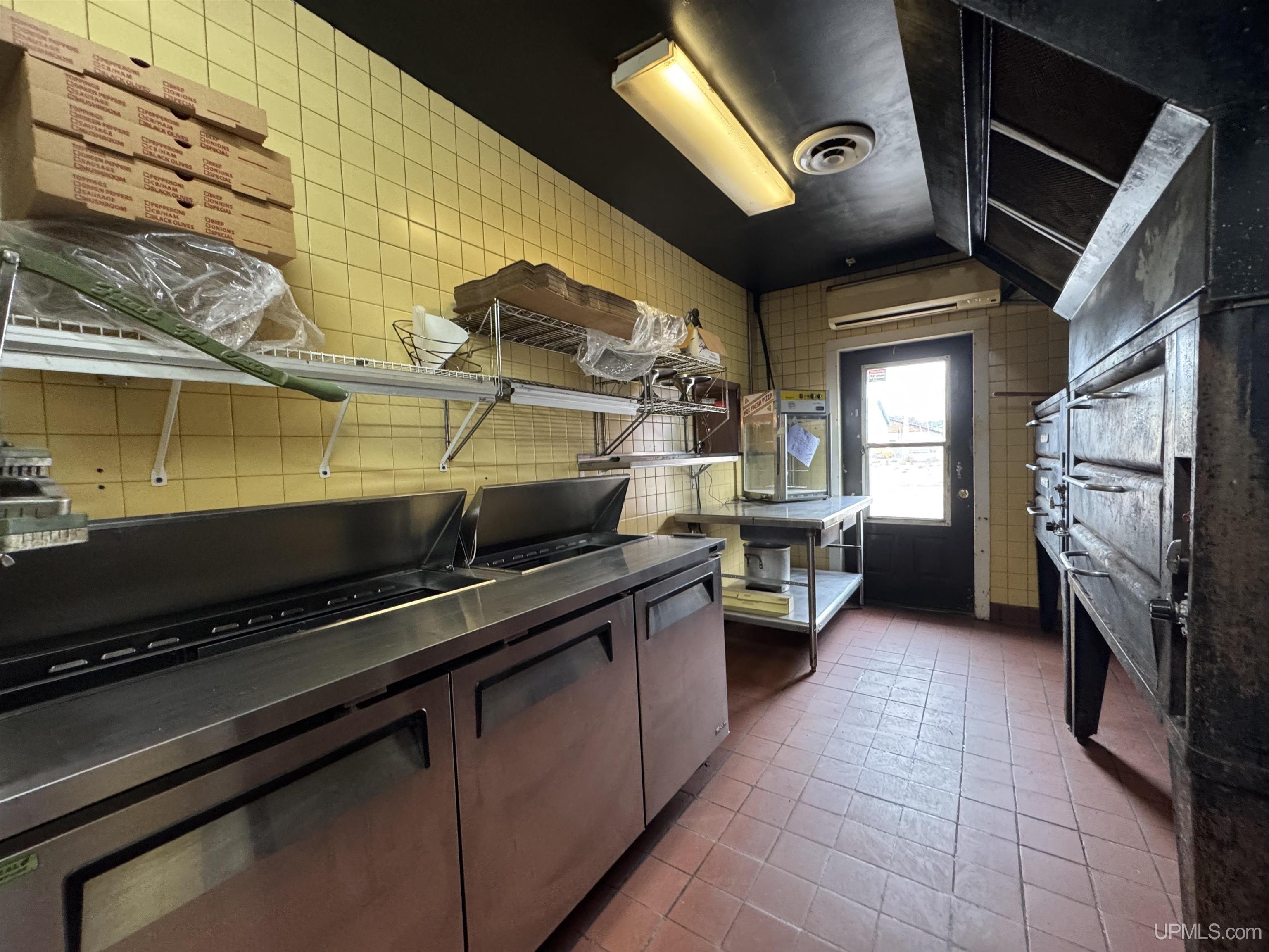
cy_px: 476
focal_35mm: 14
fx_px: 513
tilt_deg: -1.3
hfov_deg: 102.1
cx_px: 634
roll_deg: +2.8
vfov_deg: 85.7
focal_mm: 2.22
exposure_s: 1/60
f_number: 2.2
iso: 500
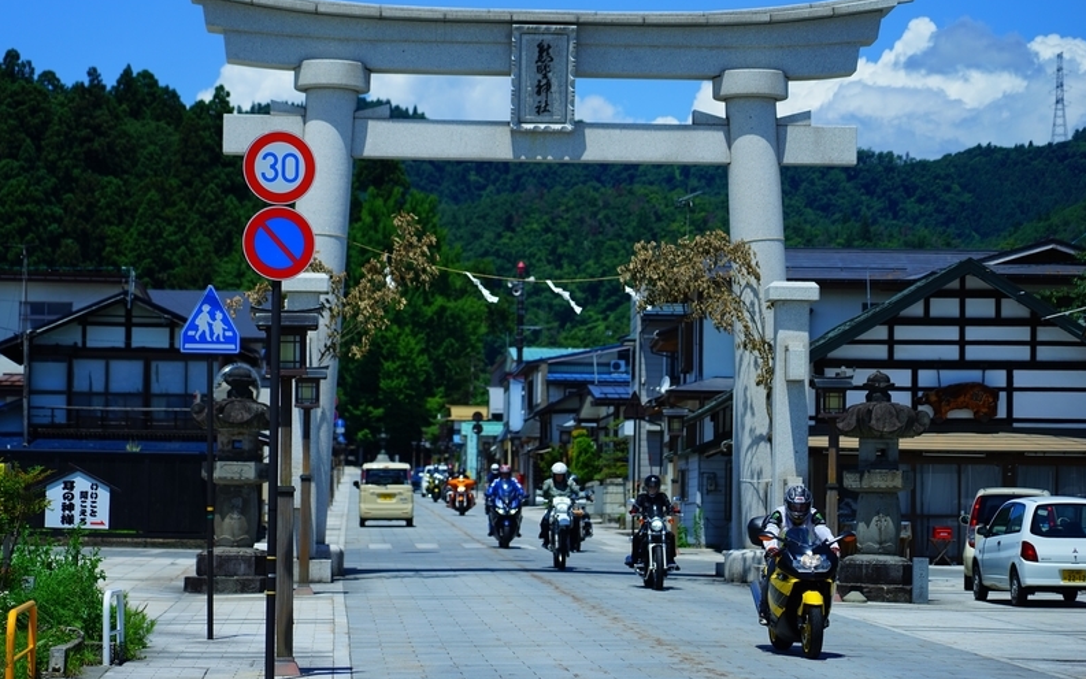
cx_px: 545
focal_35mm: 108
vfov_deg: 12.1
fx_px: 3197
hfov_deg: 19.3
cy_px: 329
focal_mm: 105
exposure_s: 1/1500
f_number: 4
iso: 100
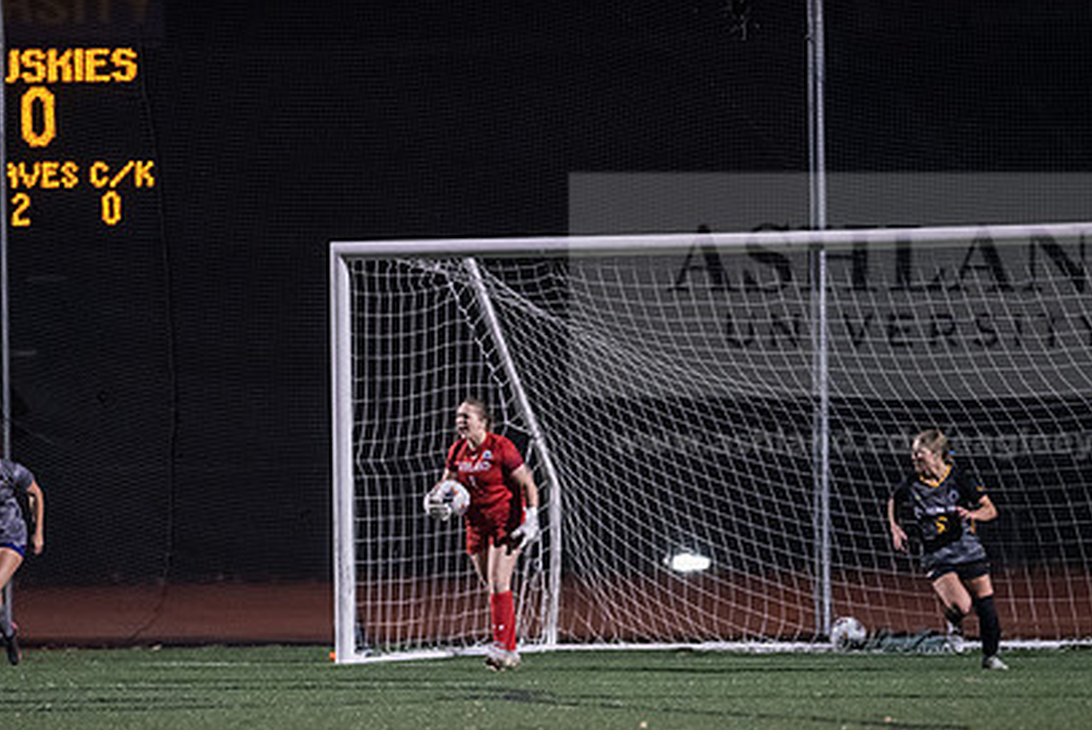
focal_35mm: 427
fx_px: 12961
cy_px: 498
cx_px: 488
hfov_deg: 4.8
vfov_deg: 3.2
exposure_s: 1/1000
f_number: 2.8
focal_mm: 300
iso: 8000
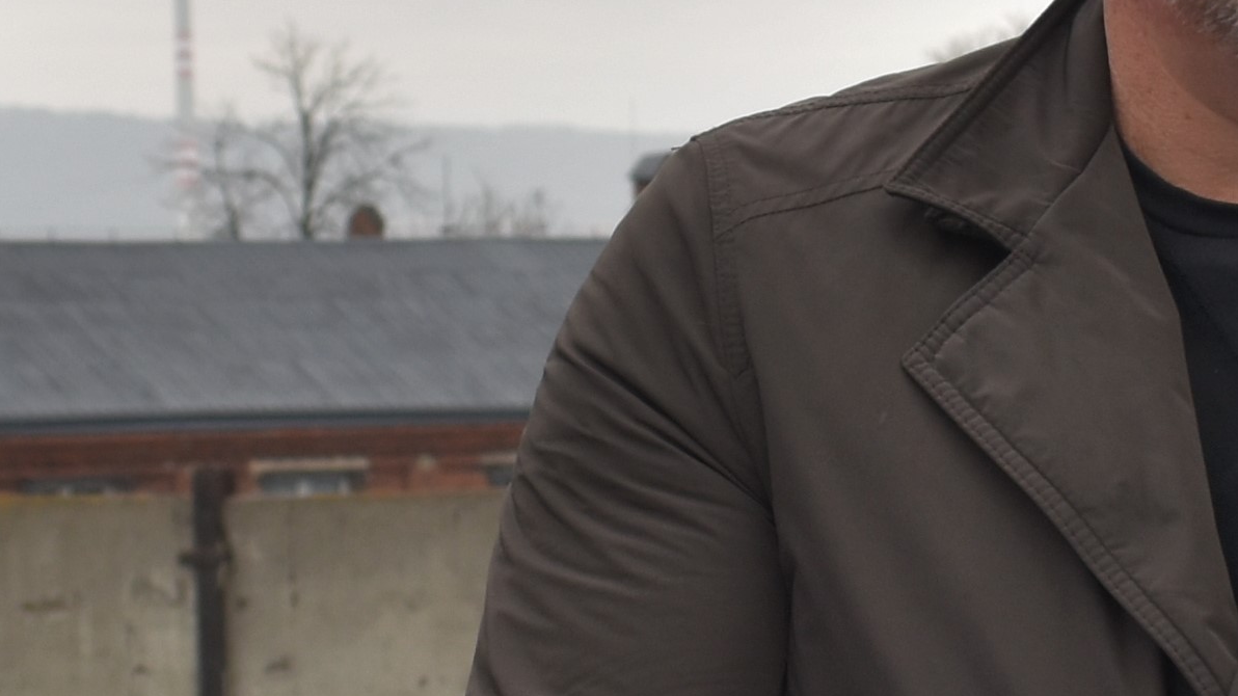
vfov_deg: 7.0
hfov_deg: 12.4
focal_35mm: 174
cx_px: 804
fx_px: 5711
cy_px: 607
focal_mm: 22
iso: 160
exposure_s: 1/125
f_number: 5.6
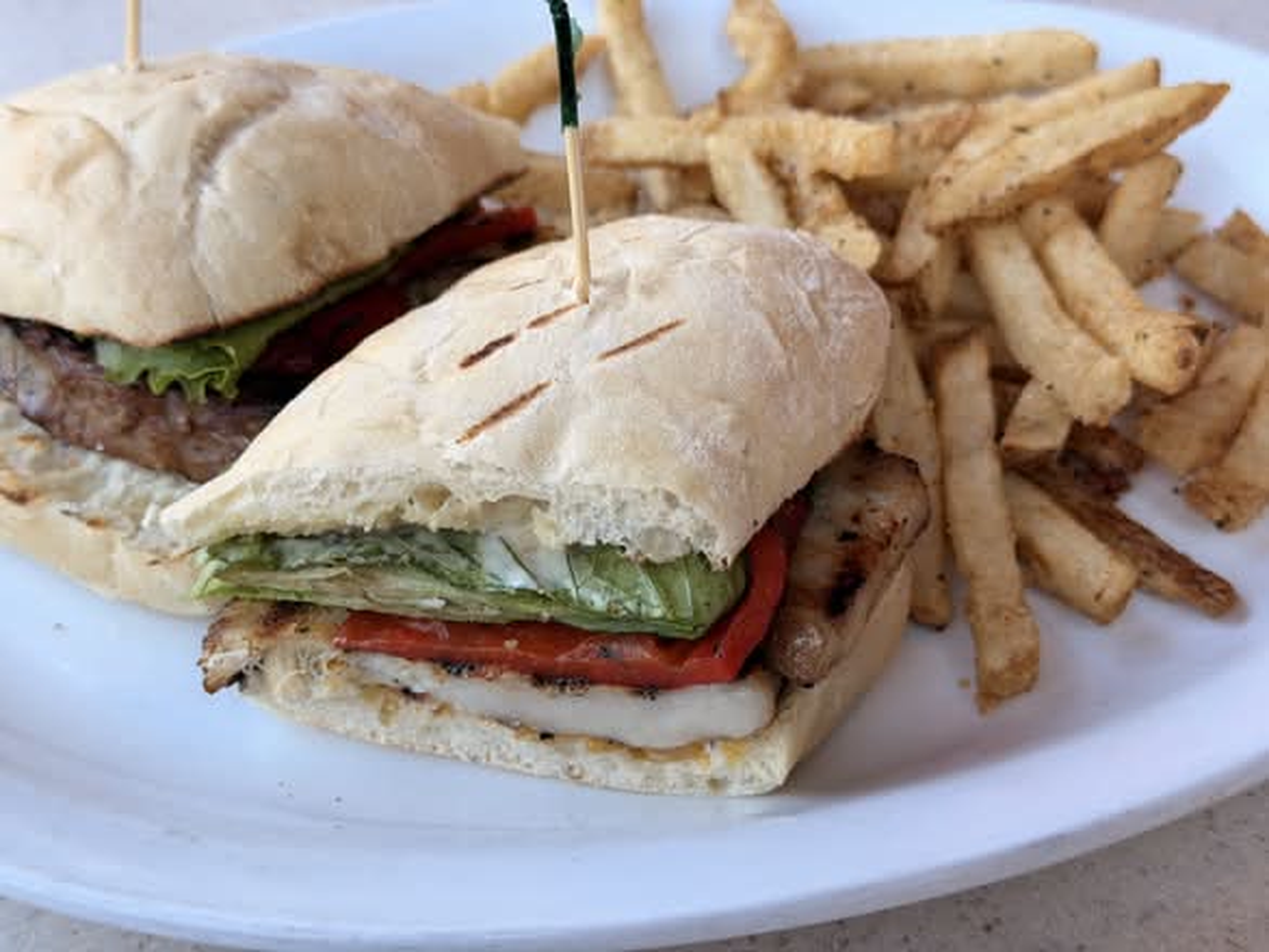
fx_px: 1760
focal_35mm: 48
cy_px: 476
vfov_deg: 30.3
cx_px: 634
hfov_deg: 39.6
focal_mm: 6.76
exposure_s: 1/120
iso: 80
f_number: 1.78
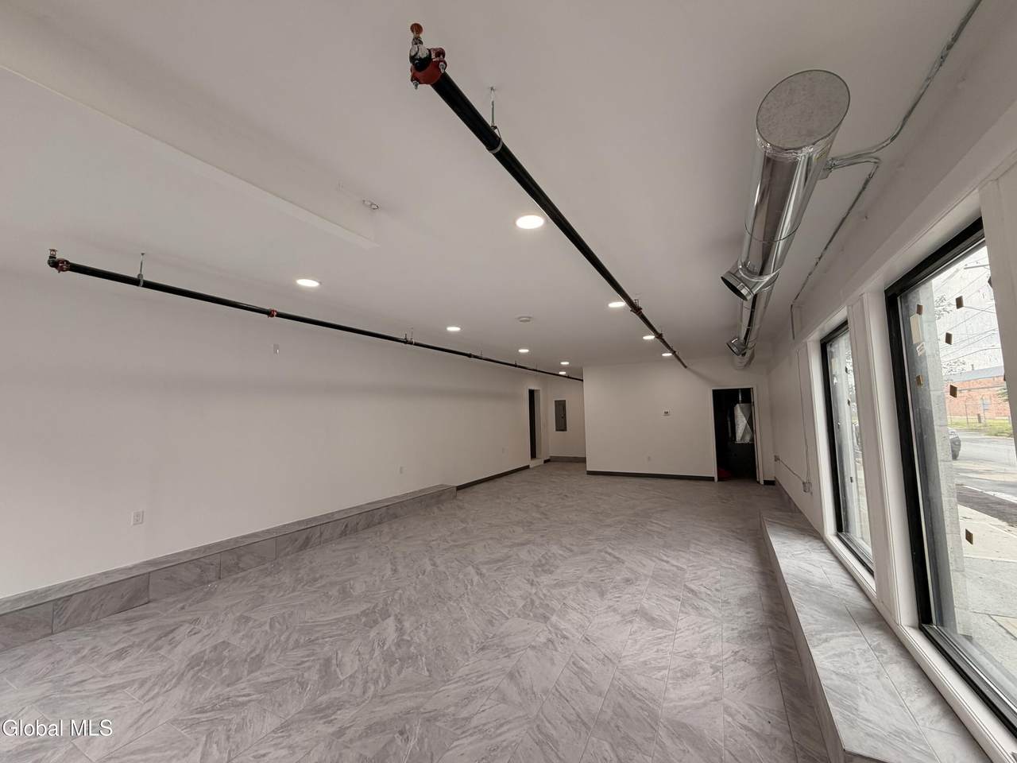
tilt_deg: +4.2
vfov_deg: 85.7
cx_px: 508
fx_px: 411
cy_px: 382
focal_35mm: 14
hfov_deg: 102.1
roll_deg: +1.7
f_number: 2.2
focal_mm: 2.22
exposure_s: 1/120
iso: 80
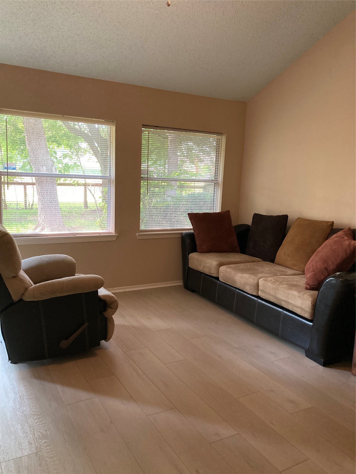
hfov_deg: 49.7
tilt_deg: -8.6
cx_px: 178
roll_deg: -3.8
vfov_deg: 63.4
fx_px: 384
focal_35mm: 28
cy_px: 237
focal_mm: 3.99
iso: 200
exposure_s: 1/60
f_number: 1.8
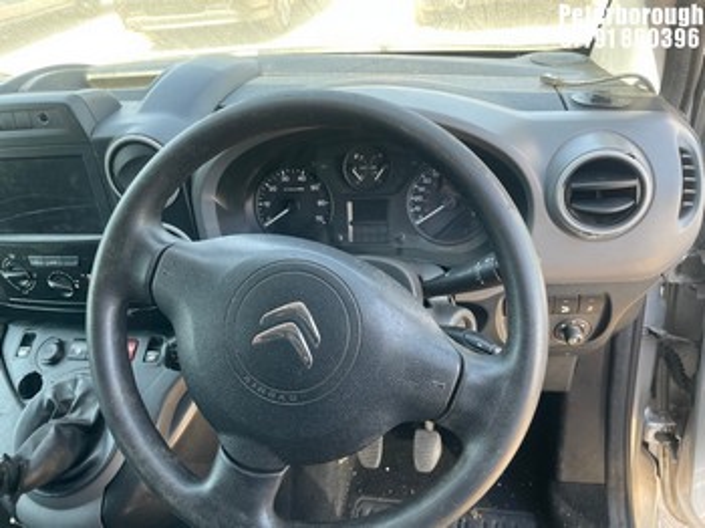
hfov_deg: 67.3
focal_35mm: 26
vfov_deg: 53.0
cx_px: 352
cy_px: 264
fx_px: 529
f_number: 1.6
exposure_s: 1/121
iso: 64
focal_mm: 4.2
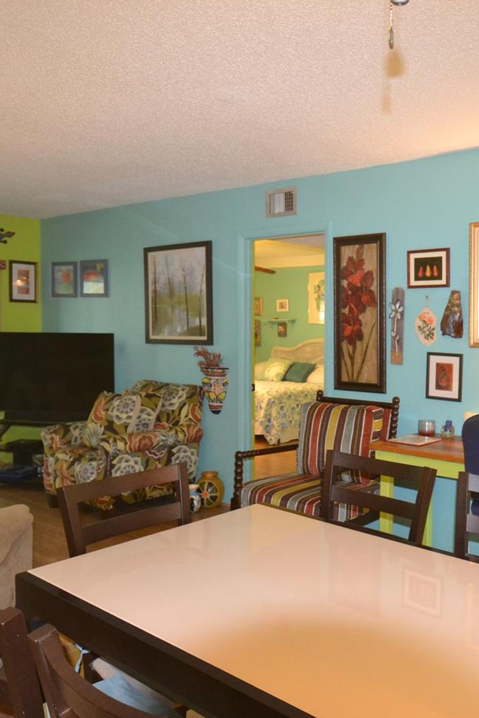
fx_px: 639
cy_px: 358
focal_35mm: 32
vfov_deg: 58.7
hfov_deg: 40.5
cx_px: 328
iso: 2200
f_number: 4
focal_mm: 14
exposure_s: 1/60
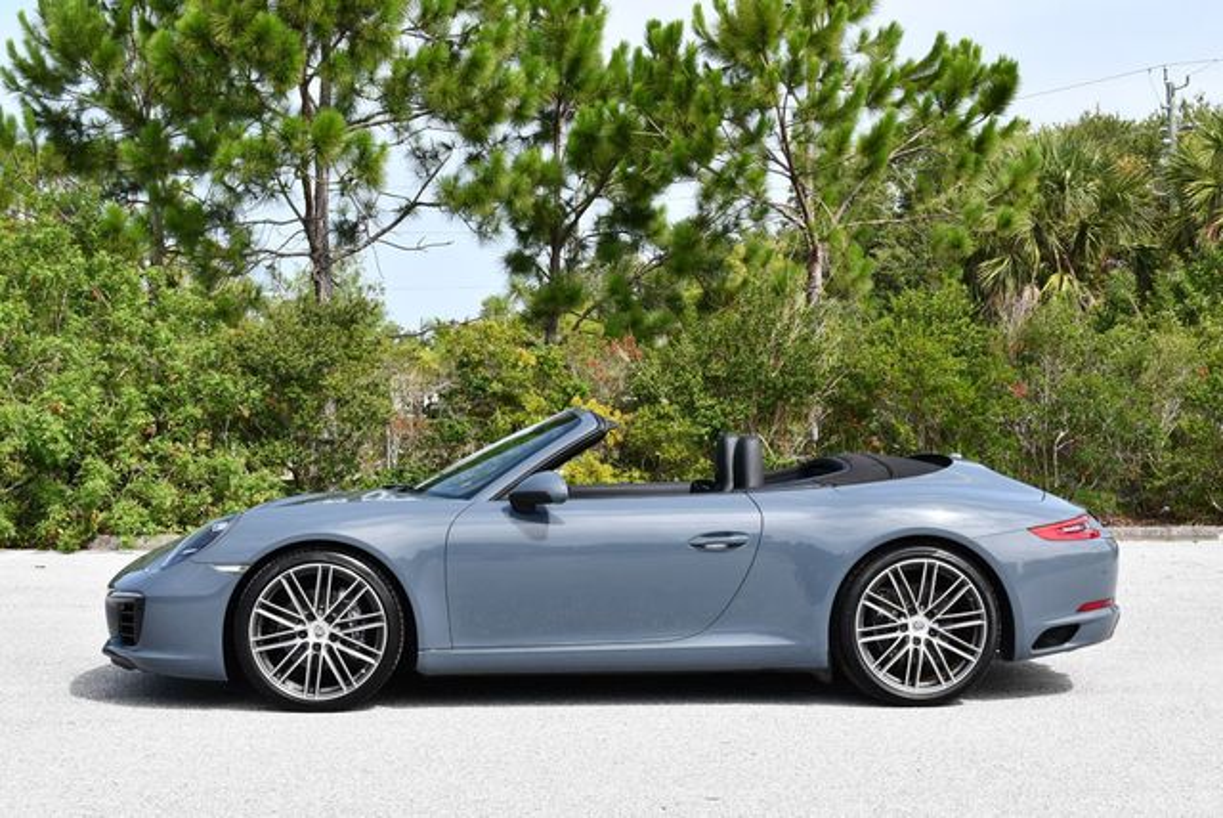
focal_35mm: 52
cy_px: 409
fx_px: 1768
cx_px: 612
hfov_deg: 38.2
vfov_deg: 26.0
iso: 180
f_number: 8
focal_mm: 26
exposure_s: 1/250
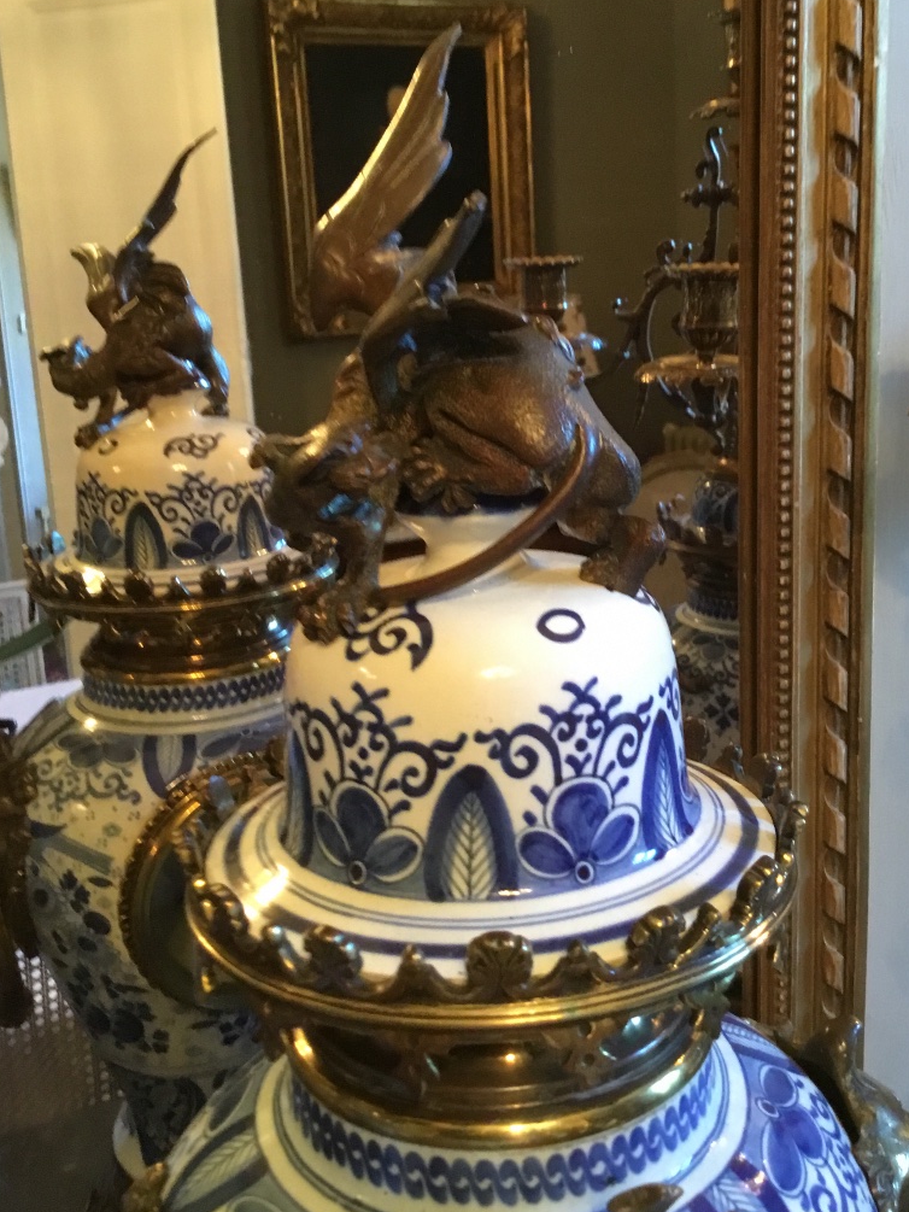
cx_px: 503
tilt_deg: -14.2
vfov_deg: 50.0
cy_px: 537
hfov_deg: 38.6
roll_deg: +1.8
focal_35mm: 37
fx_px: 1295
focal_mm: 3.3
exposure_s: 1/20
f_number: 2.4
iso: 200
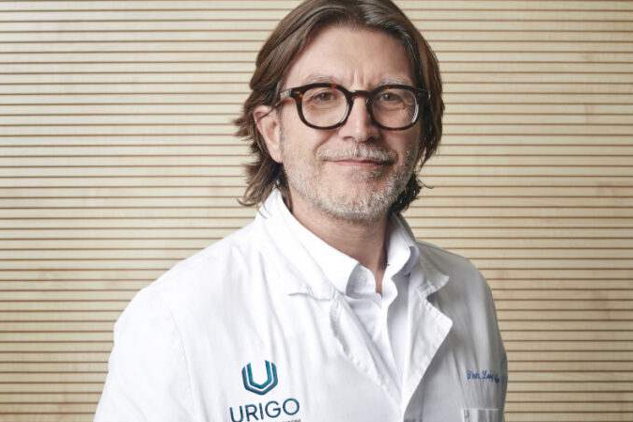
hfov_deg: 26.7
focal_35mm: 76
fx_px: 1336
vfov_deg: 17.6
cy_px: 406
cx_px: 319
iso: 125
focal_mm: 50
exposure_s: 1/250
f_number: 6.3
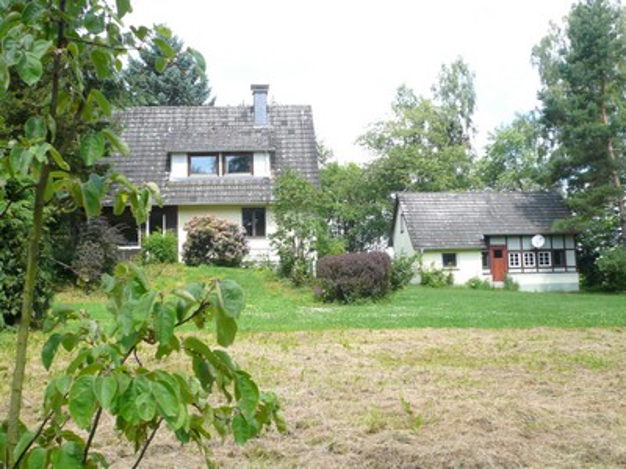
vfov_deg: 34.3
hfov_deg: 44.8
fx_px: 760
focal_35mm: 42
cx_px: 313
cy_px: 234
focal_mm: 6.9
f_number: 3.3
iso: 100
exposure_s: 1/400
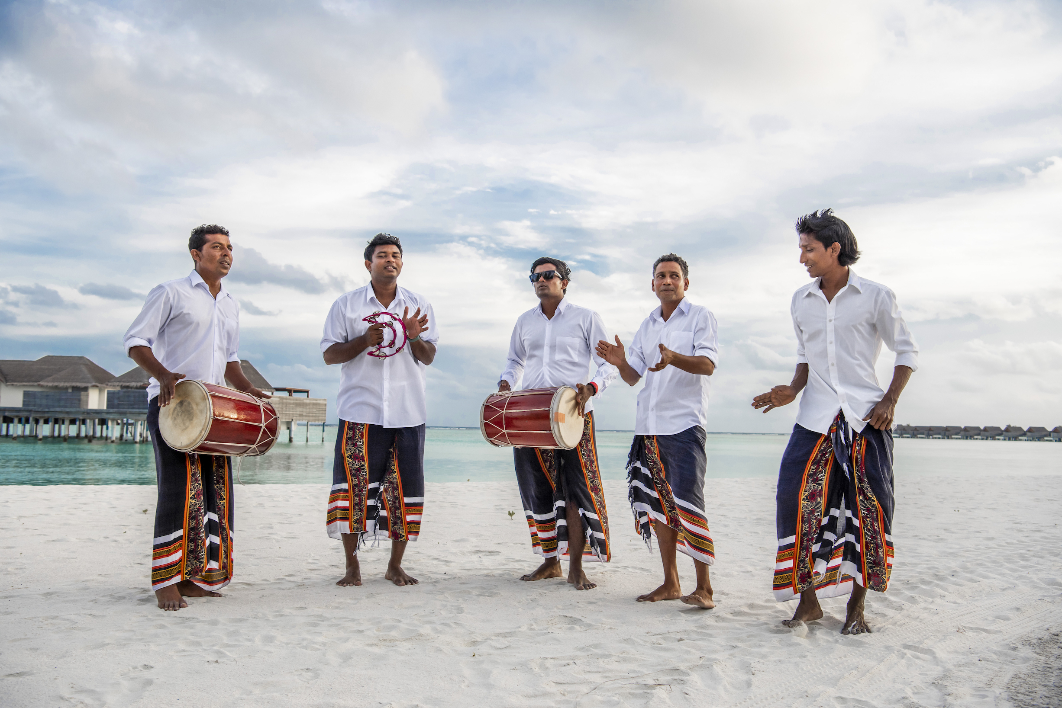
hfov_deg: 60.3
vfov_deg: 42.4
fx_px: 915
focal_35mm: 31
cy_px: 354
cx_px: 531
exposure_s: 1/800
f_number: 5.6
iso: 320
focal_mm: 31
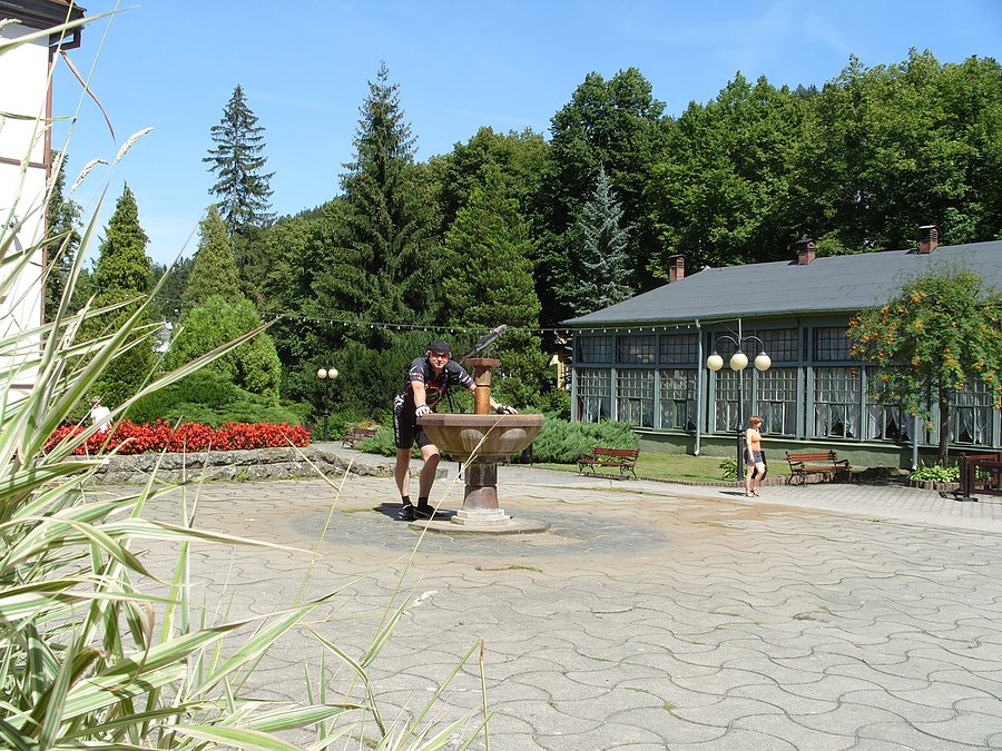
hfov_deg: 52.6
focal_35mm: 35
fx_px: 1013
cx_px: 501
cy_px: 376
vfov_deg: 40.7
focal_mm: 7.8
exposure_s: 1/350
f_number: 6.3
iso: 80
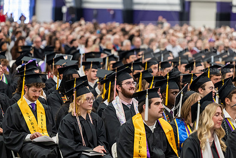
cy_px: 80
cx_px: 125
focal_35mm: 166
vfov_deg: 8.3
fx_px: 1088
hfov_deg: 12.4
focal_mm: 140
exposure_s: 1/200
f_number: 3.2
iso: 2500
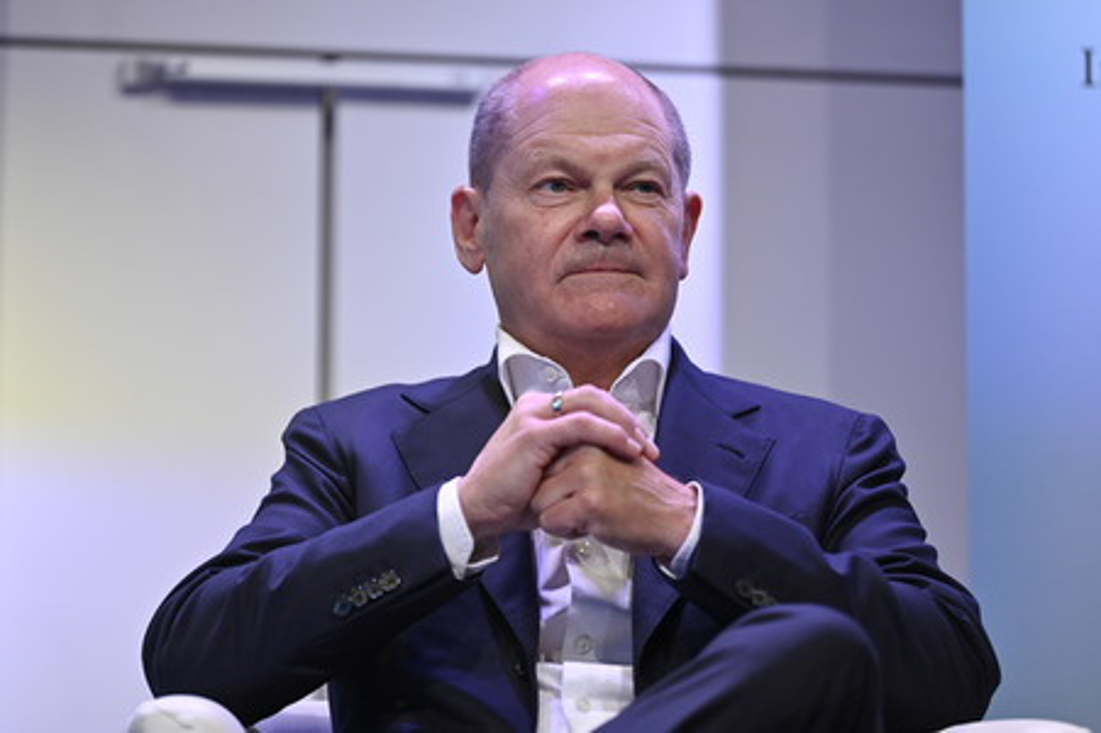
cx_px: 550
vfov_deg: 6.9
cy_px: 366
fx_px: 6112
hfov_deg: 10.3
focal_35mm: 200
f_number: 2.8
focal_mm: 200
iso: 500
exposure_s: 1/400
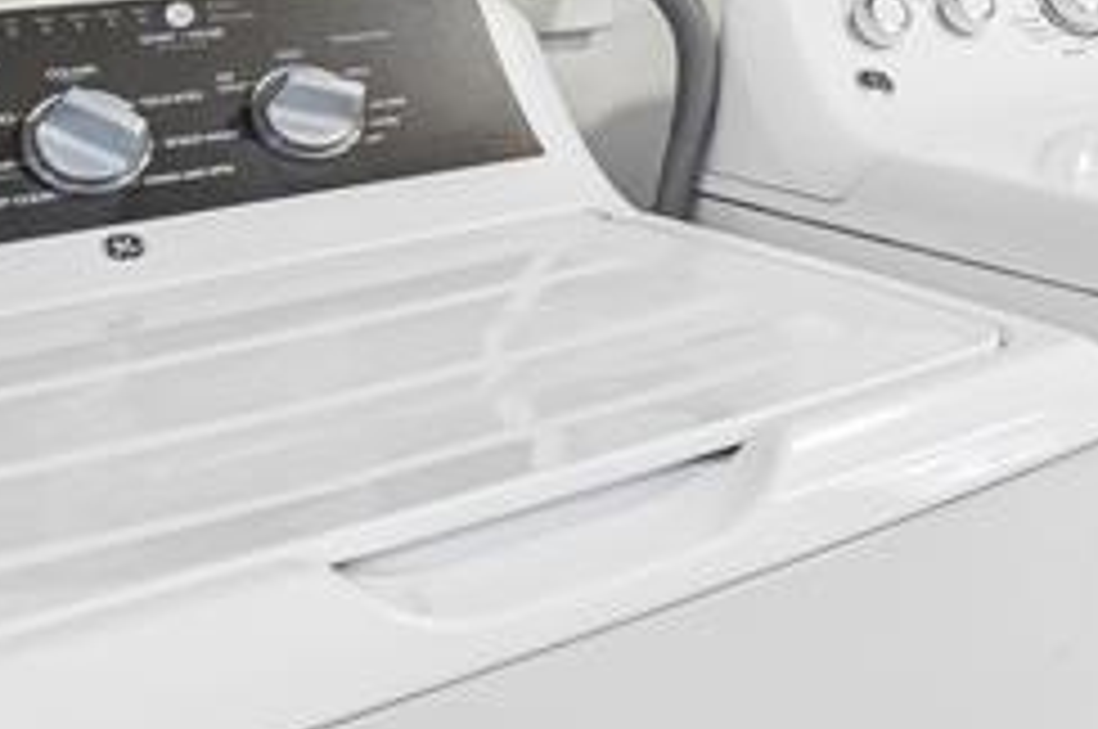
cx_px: 1296
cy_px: -207
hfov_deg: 28.1
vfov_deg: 19.8
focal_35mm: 63
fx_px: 1919
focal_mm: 10
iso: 400
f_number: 8
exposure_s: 1/6
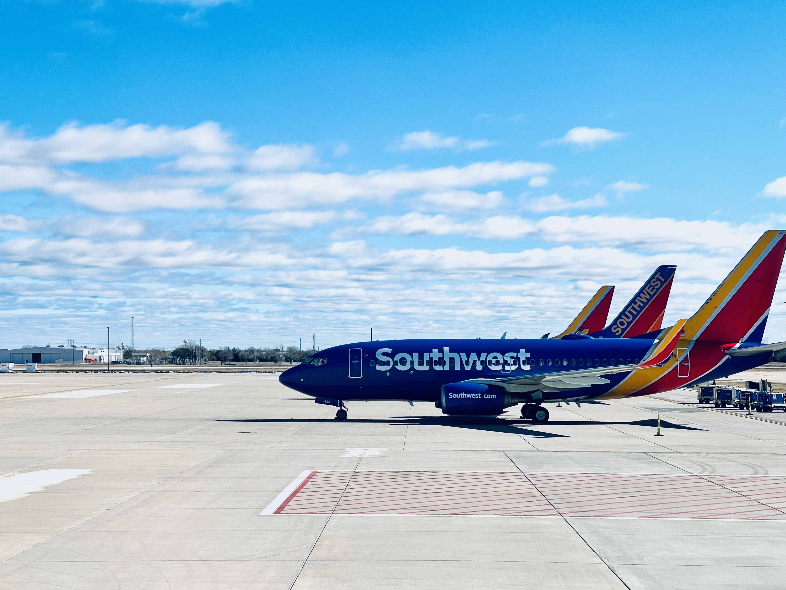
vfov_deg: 22.9
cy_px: 295
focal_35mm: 64
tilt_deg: +1.4
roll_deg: -0.9
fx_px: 1453
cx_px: 393
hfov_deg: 30.3
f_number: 2.2
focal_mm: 7.5
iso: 20
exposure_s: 1/1815
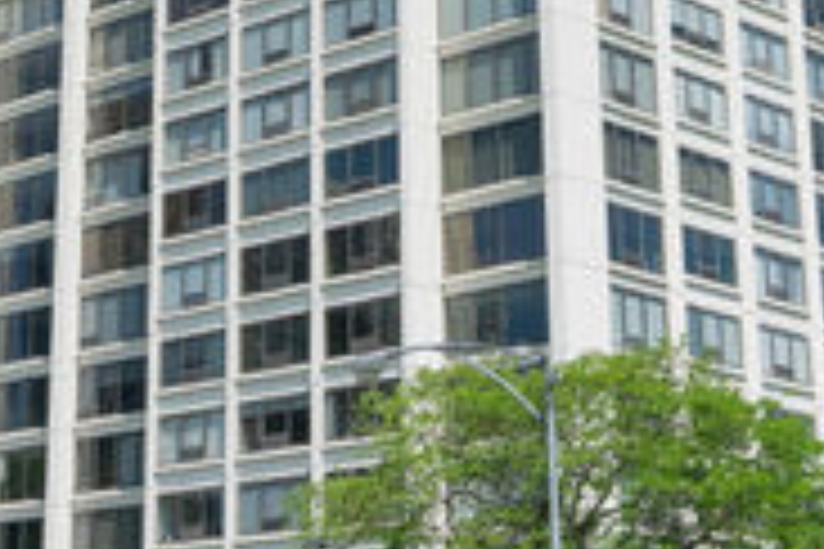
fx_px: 2174
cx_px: 225
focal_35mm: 95
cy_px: -448
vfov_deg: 13.0
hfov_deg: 21.3
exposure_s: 1/500
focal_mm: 17
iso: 320
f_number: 10
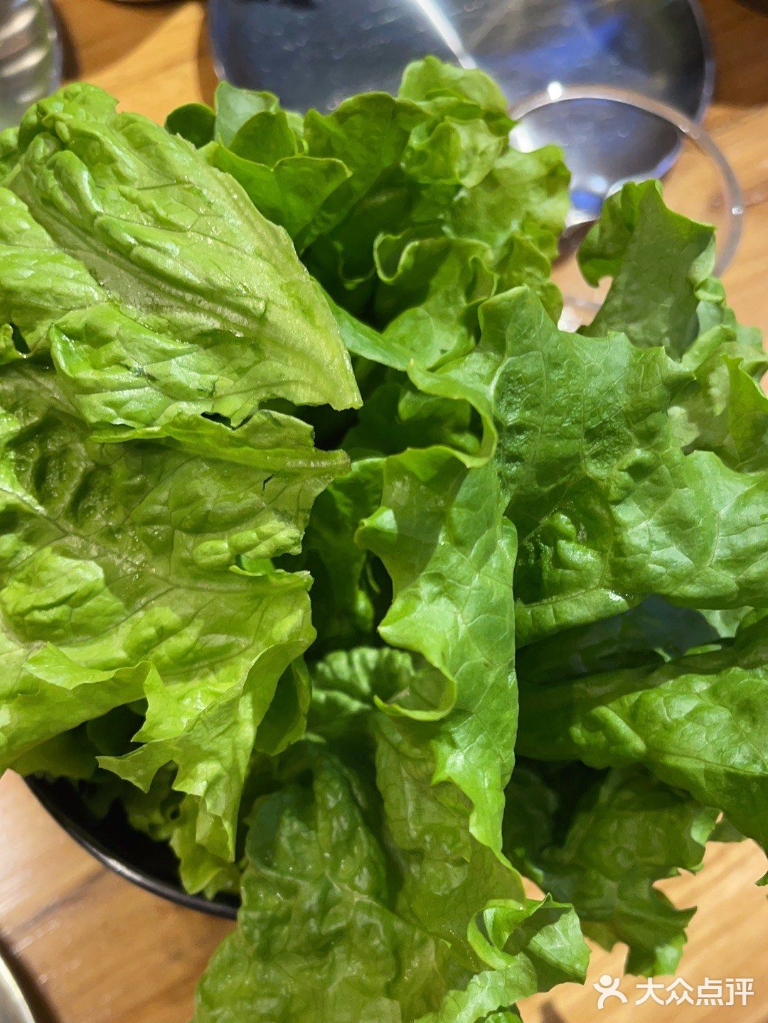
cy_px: 512
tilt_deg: -71.6
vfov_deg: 32.7
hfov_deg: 24.8
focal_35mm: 59
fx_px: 1745
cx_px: 384
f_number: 1.6
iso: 200
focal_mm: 5.1
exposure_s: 1/50
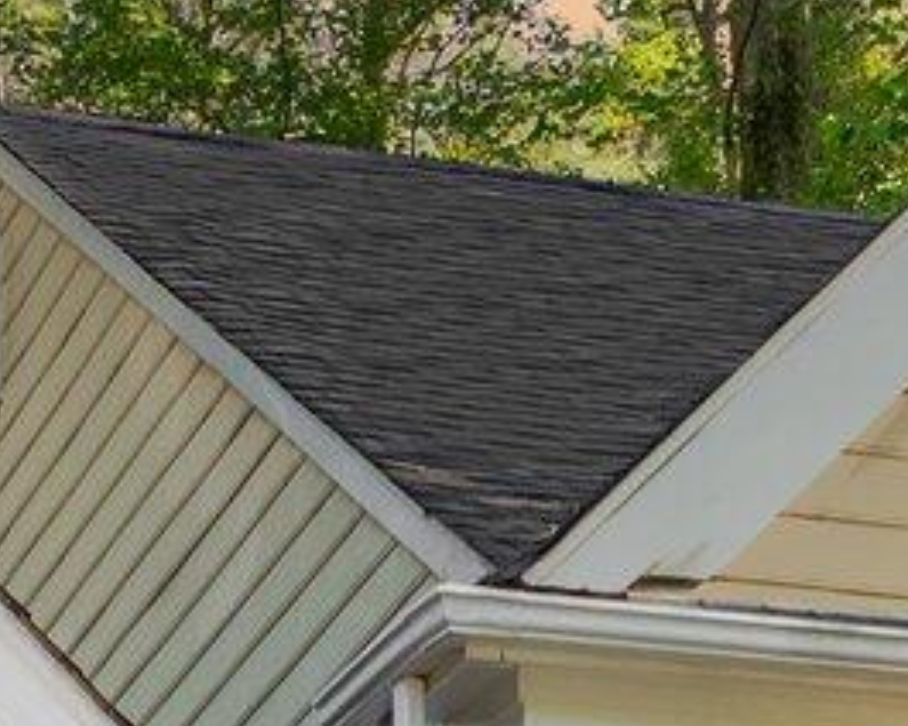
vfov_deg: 7.7
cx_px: 319
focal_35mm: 181
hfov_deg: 10.7
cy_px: 1985
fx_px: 4864
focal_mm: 12.29
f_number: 2.8
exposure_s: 1/320
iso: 160
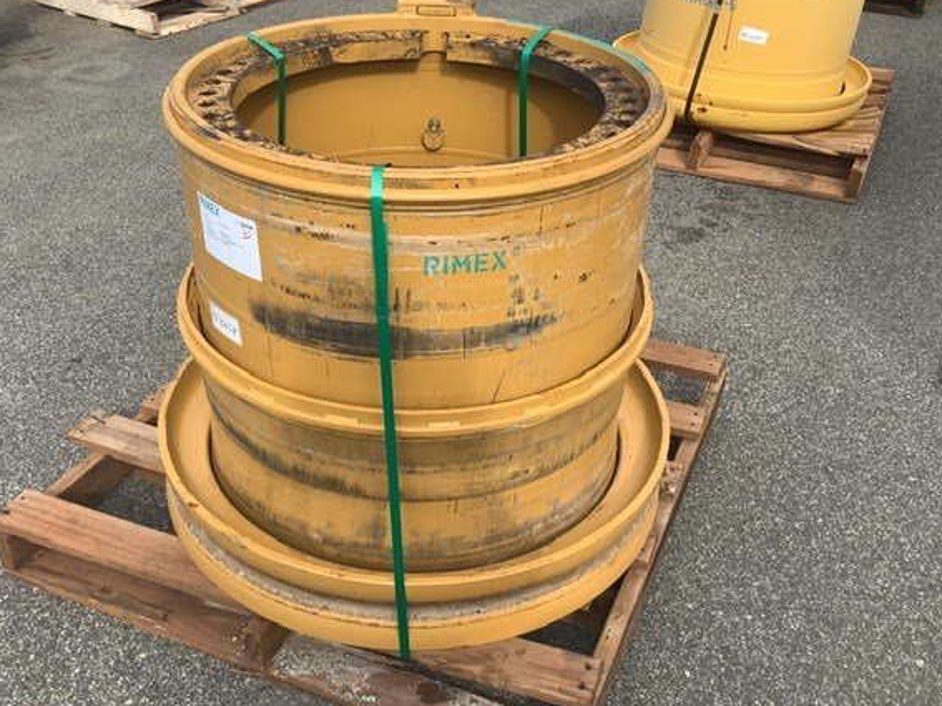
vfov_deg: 40.7
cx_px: 420
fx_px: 952
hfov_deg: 52.5
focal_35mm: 35
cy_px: 362
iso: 25
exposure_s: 1/679
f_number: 2.4
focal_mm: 3.3
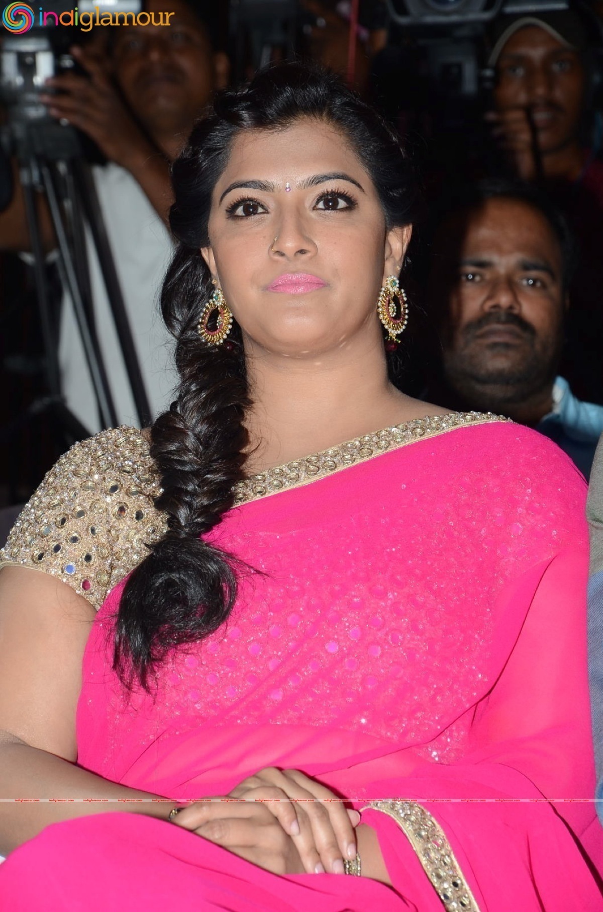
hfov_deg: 8.7
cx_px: 302
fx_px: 3977
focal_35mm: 158
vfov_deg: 13.1
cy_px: 456
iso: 400
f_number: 6.3
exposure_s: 1/125
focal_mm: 105
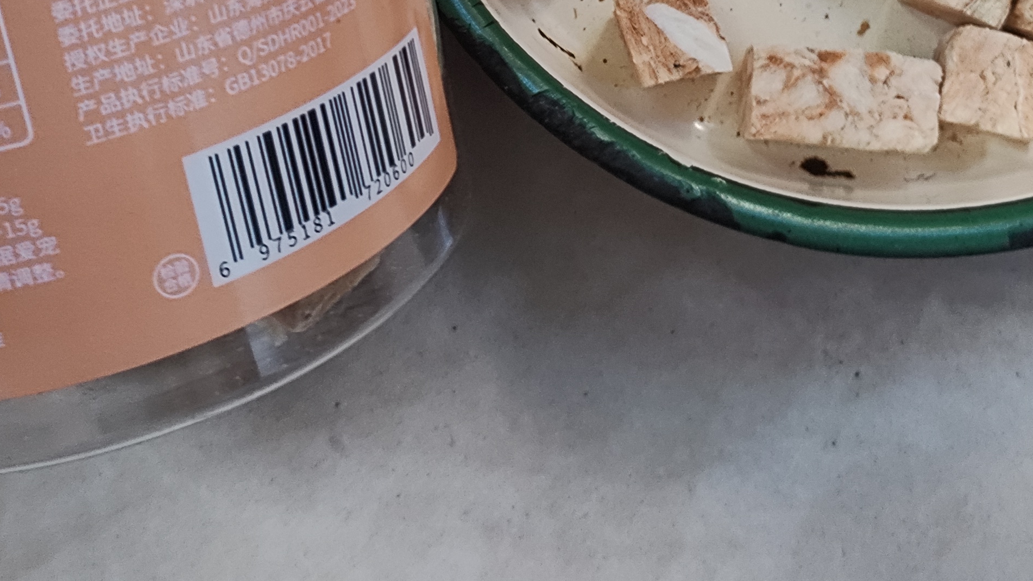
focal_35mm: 61
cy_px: -187
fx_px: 1671
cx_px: 532
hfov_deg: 34.4
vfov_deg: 18.3
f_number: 1.8
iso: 400
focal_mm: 4.26
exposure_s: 1/33.3
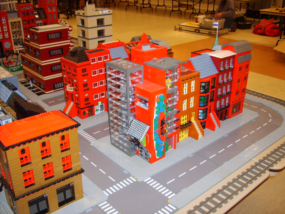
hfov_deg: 52.6
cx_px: 142
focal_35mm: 35
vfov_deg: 40.7
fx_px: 288
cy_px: 107
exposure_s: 1/45
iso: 100
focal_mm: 5.8
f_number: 2.8
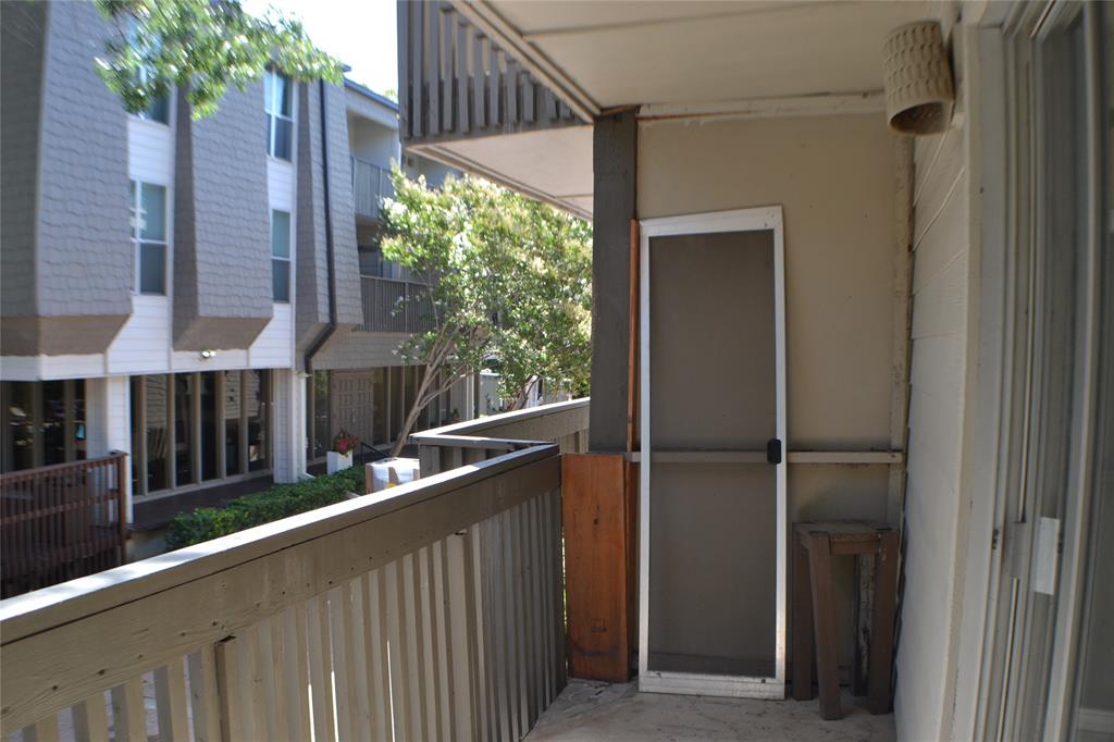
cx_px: 557
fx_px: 1114
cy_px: 371
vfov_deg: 36.8
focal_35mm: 36
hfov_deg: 53.1
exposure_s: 1/125
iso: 220
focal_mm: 24
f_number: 5.6
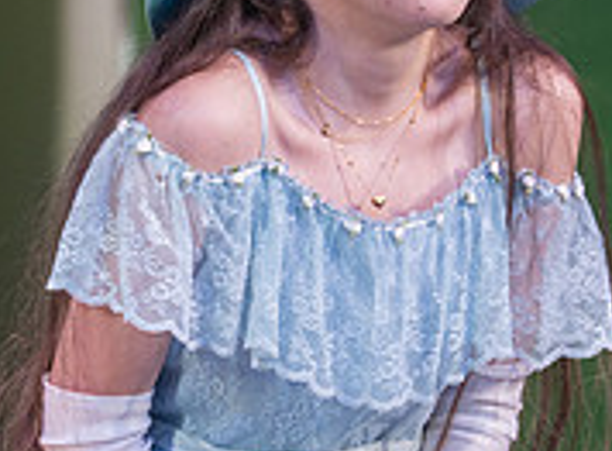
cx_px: 293
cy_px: 270
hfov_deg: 2.2
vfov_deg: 1.6
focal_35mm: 901
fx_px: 15823
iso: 250
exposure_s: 1/250
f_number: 2.8
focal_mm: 200
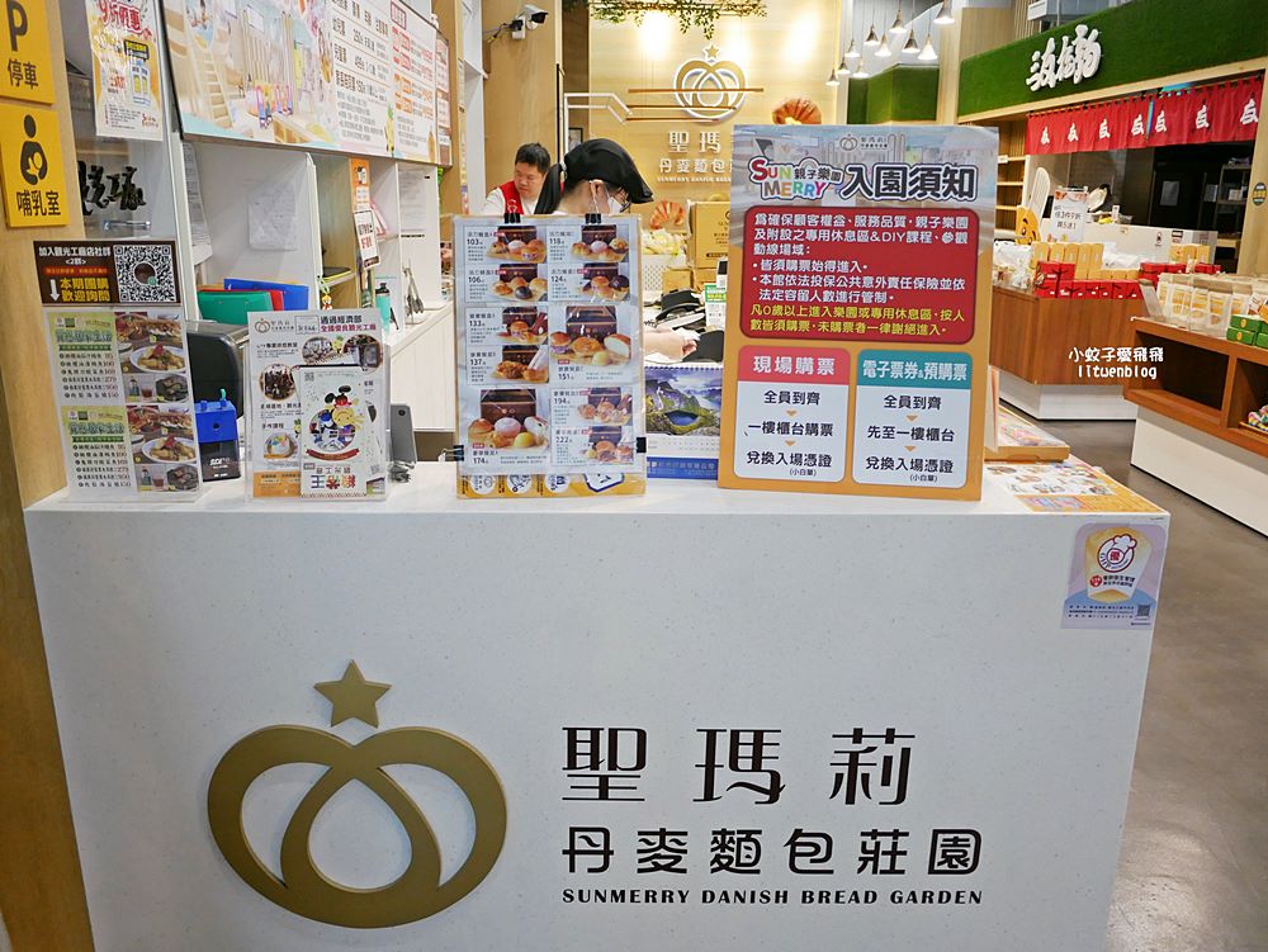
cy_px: 476
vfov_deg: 49.8
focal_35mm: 28
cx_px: 634
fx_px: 1026
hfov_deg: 63.4
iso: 1000
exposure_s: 1/60
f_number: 2.5
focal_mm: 14
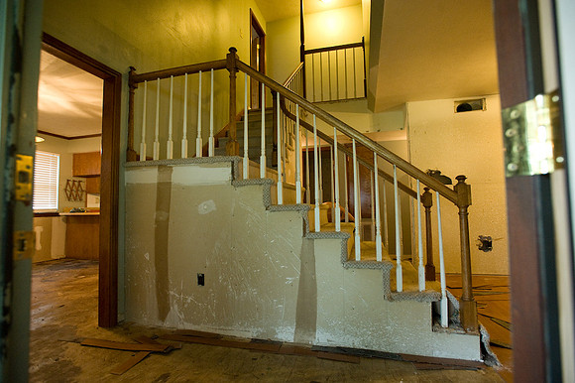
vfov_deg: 70.4
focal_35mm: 17
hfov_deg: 93.3
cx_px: 288
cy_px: 192
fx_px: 271
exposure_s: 1/50
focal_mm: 17
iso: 2500
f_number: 4
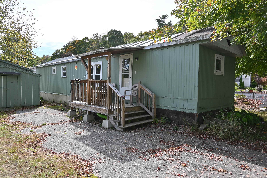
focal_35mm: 24
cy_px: 89
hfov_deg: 73.7
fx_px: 178
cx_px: 134
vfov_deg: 53.1
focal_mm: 16
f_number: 6.3
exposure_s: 1/250
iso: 100
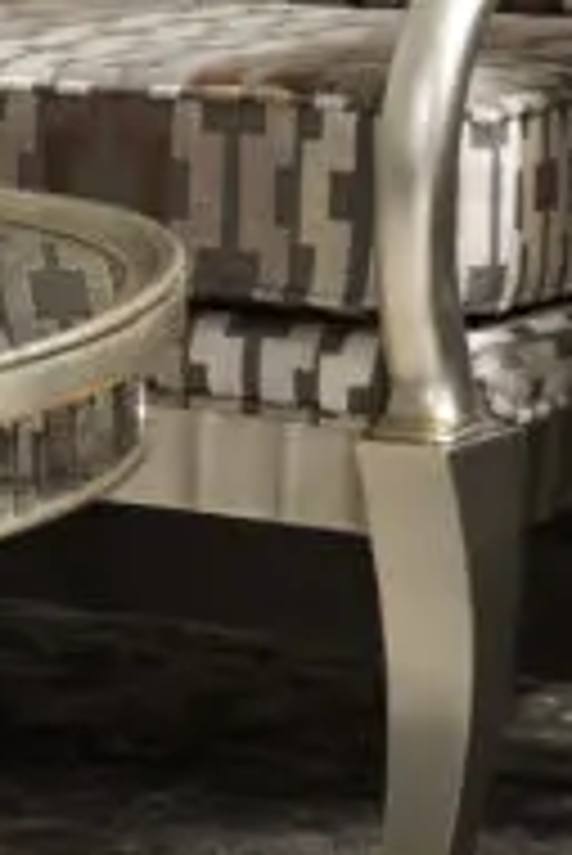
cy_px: -860
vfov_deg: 4.9
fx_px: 9753
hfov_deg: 3.3
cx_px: -1101
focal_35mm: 410
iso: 320
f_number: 10
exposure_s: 1/60
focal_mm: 52
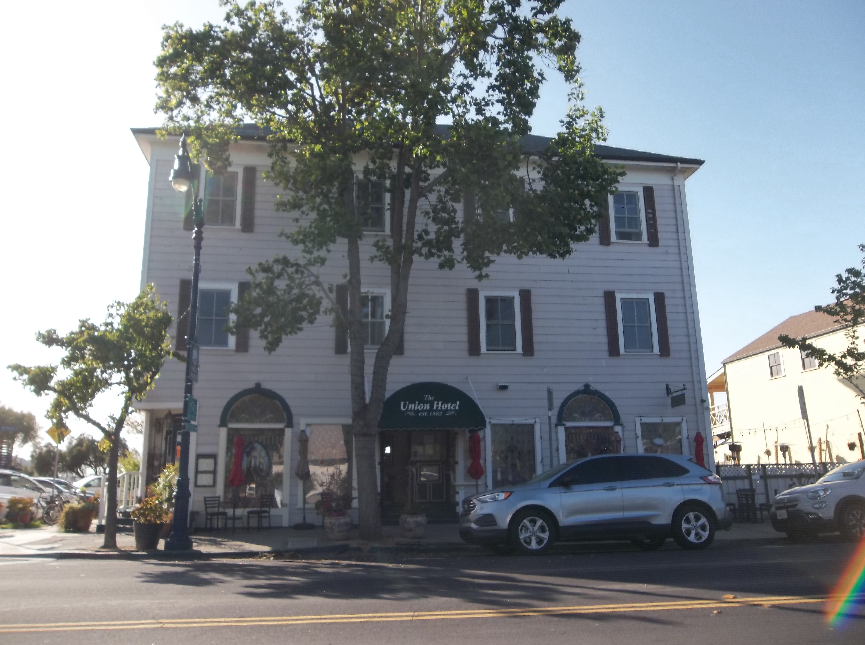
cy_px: 322
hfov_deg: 65.4
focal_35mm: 27
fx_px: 674
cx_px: 432
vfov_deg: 51.2
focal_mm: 4.9
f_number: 8.9
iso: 80
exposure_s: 1/100
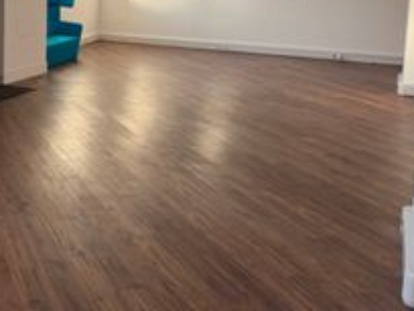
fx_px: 562
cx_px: 37
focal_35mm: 47
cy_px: 30
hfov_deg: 37.6
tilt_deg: -5.9
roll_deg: -1.2
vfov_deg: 29.6
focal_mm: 6.76
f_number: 1.78
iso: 125
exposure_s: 1/242
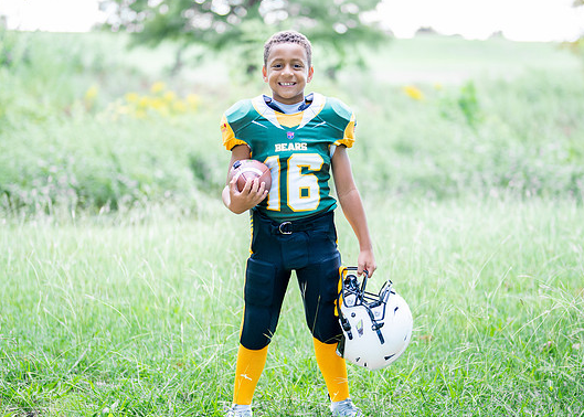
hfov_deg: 27.1
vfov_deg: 19.6
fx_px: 1211
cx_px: 318
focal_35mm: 73
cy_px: 209
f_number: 1.2
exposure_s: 1/1000
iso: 320
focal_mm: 50
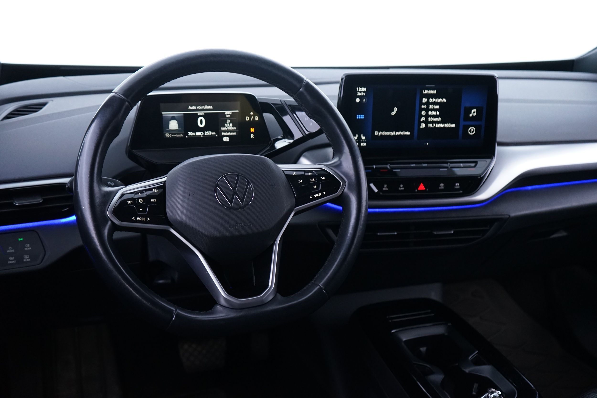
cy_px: 199
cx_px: 298
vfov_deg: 35.9
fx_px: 614
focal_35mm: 37
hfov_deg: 51.9
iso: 2000
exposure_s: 1/13
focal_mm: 37
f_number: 4
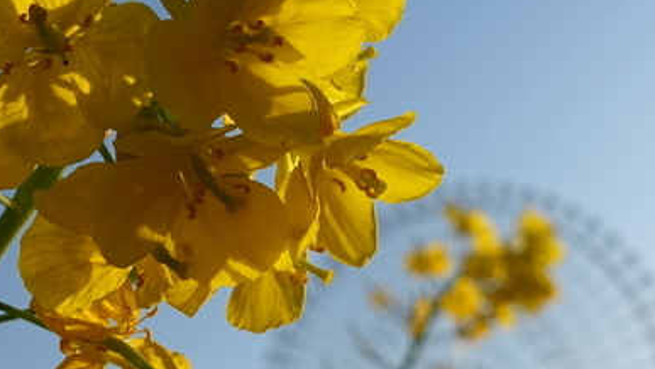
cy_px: 47
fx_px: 1355
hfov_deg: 26.9
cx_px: 198
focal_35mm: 78
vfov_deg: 15.4
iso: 125
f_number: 5.6
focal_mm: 8.8
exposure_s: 1/800
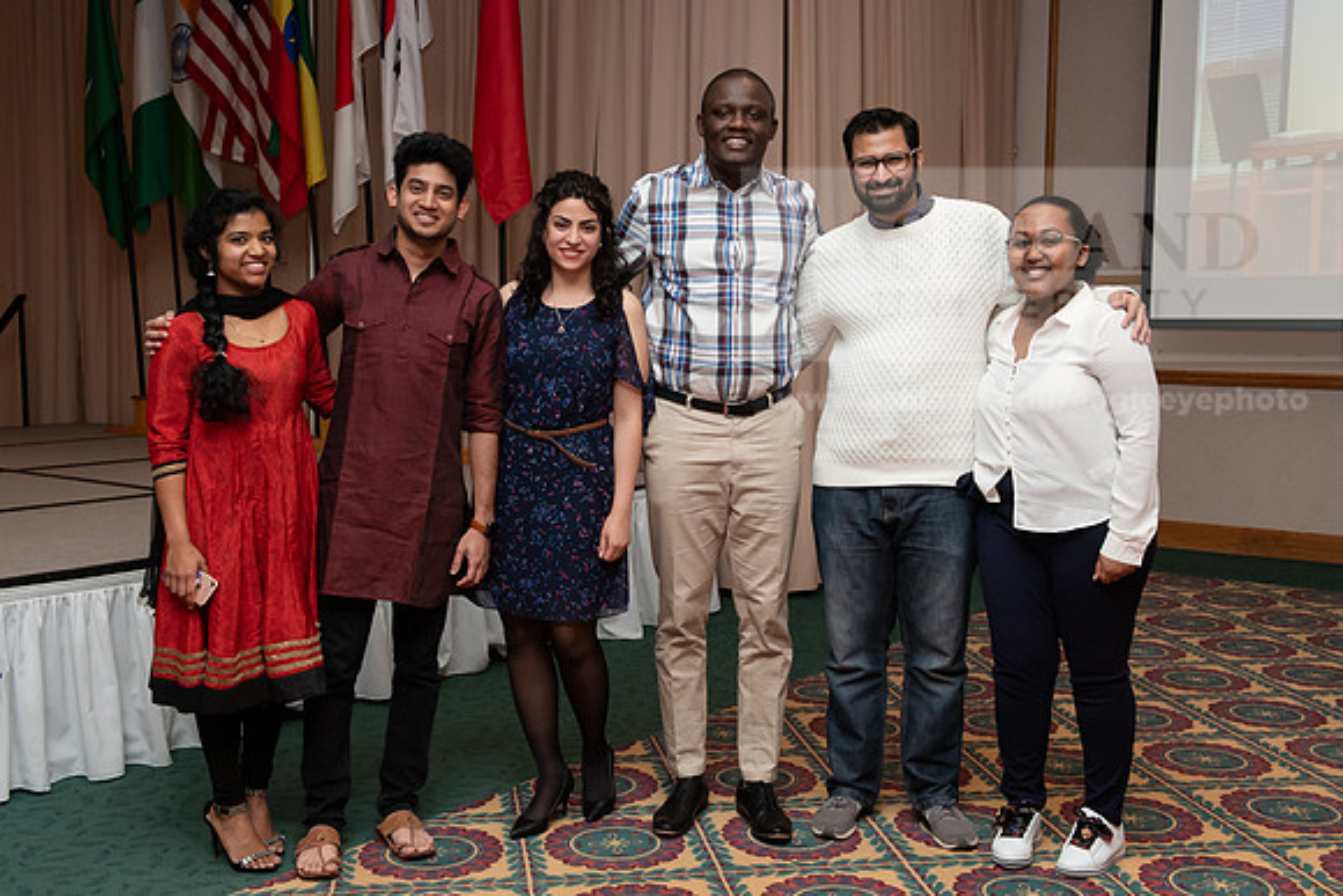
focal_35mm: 40
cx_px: 647
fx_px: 1495
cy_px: 444
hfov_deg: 48.4
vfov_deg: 33.4
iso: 2000
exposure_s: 1/160
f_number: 5.6
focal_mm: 36
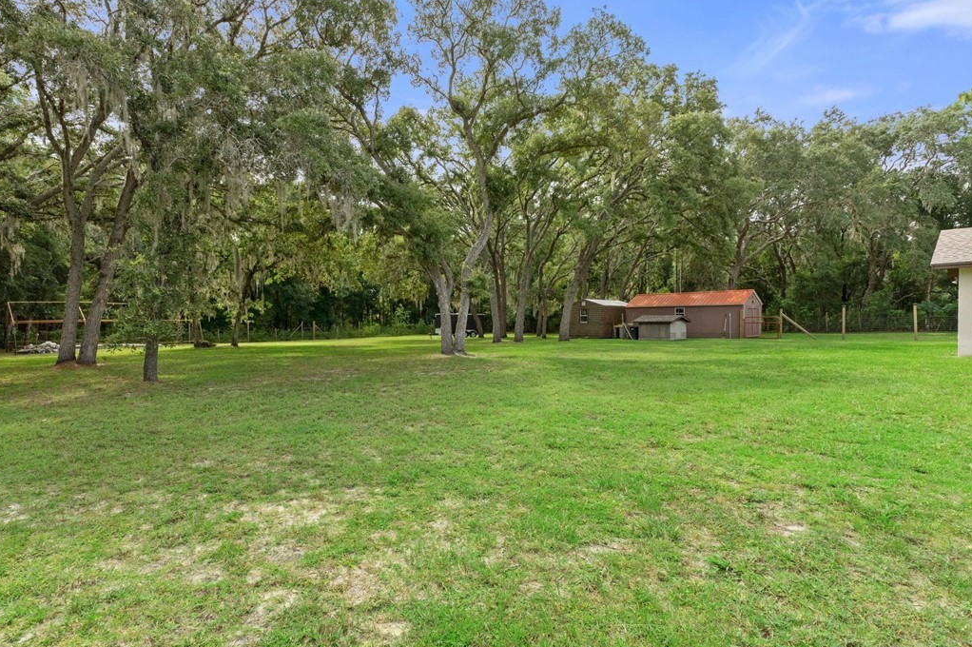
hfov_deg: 91.5
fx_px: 473
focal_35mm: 18
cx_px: 459
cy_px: 335
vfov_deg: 68.7
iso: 640
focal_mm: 11
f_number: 9
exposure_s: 1/400
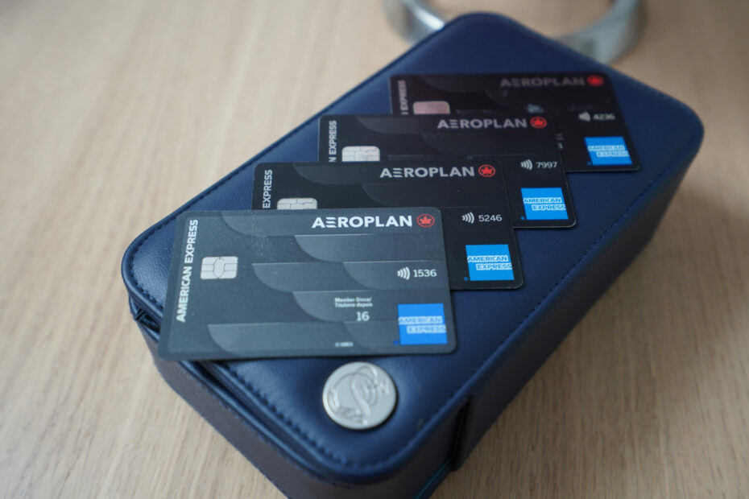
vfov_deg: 37.9
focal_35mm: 35
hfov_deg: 54.4
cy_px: 250
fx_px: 728
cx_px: 374
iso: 640
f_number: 4
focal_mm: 35
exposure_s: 1/13
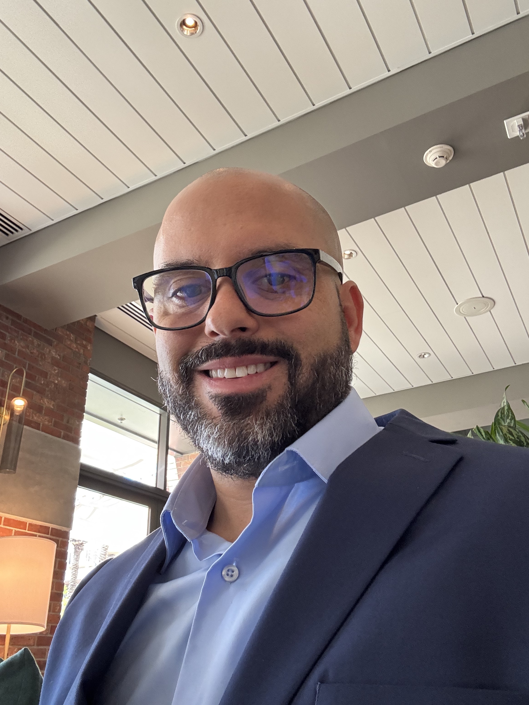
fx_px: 611
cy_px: 352
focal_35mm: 30
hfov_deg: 46.8
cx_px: 264
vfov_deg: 60.0
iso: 160
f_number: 1.9
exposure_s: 1/60
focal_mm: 2.69
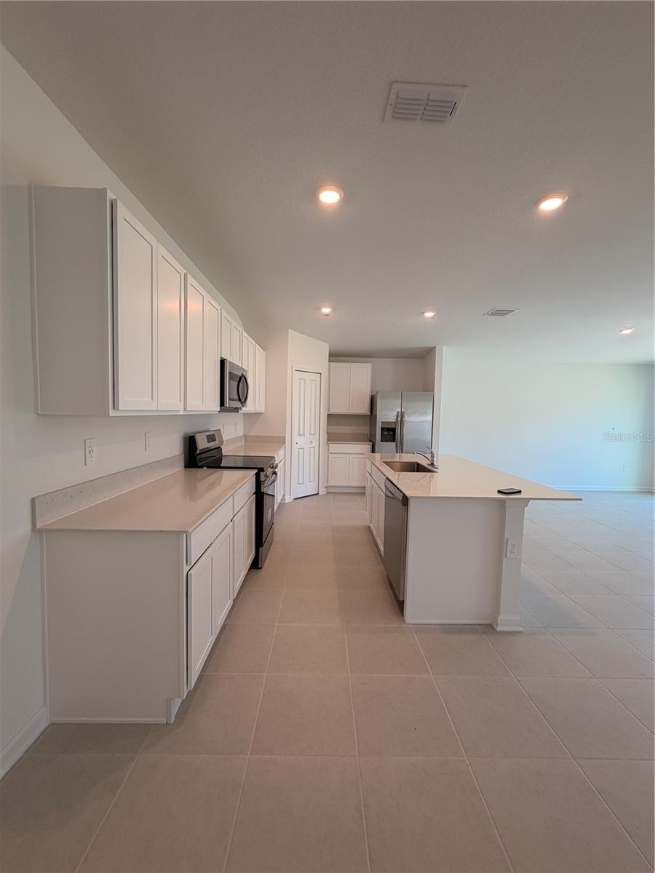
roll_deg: -2.0
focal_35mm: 14
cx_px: 328
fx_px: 353
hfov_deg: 85.7
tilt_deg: -4.6
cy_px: 436
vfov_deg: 102.1
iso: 125
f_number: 2.2
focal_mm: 2.22
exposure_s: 1/120
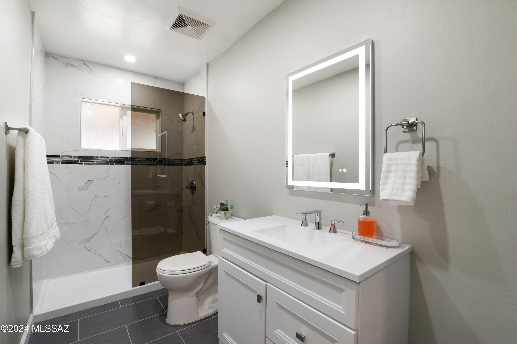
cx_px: 258
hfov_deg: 96.8
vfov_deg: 73.7
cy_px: 172
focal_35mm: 16
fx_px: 230
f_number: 13
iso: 1000
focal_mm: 16
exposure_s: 1/15
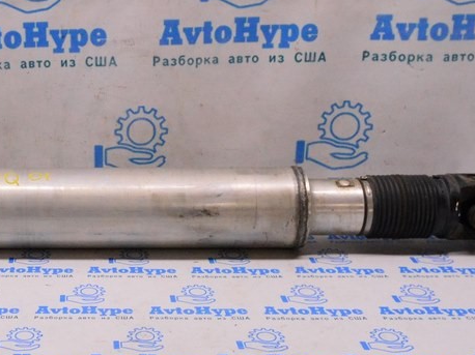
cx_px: 35
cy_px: 170
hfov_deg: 31.5
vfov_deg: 25.2
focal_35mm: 58
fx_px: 795
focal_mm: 18
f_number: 6.3
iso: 3200
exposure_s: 1/320
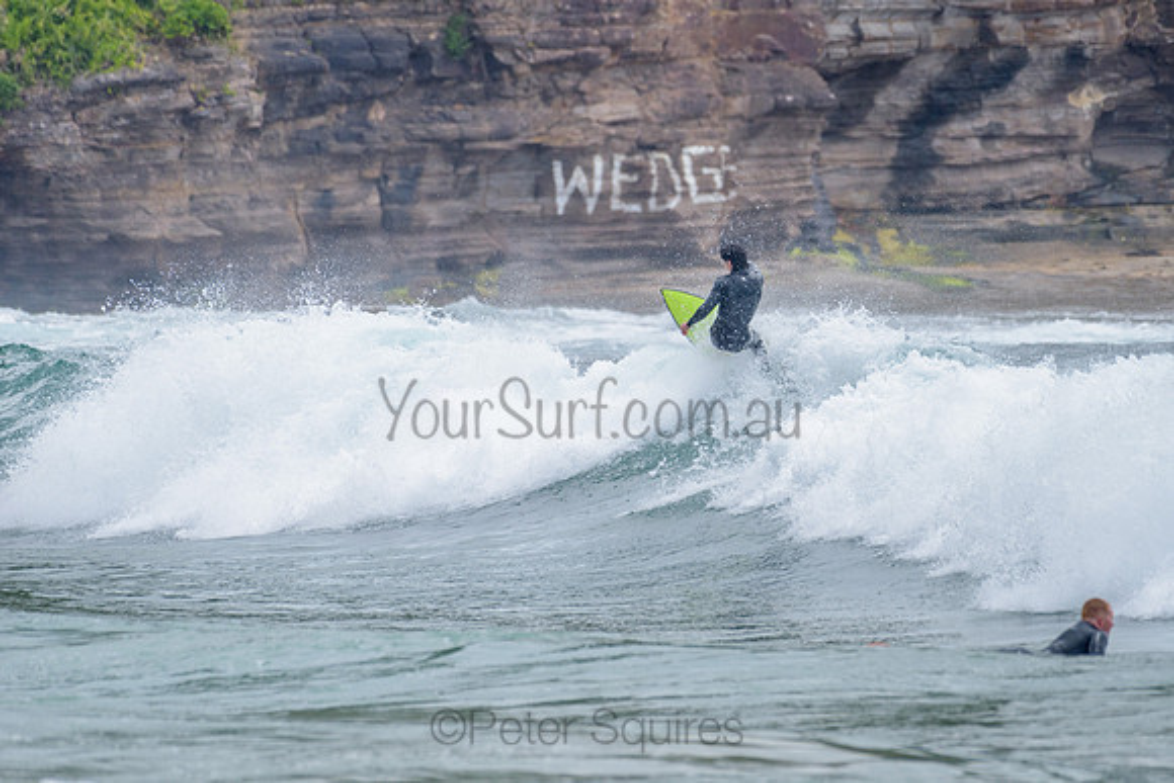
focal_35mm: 613
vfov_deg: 2.2
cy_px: 303
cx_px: 720
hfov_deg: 3.4
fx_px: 19998
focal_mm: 500
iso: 320
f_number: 5.6
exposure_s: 1/2000
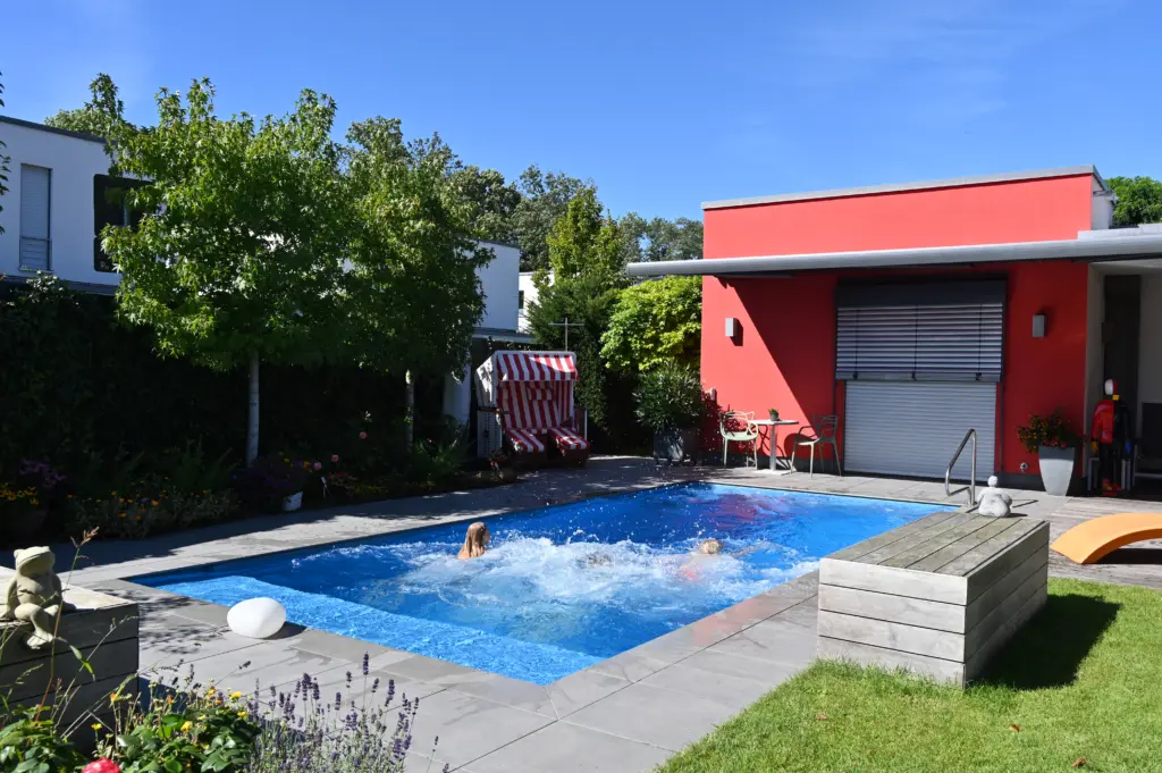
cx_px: 581
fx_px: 984
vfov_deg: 42.9
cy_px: 386
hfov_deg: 61.1
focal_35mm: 30
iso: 160
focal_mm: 30.5
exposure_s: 1/320
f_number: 9
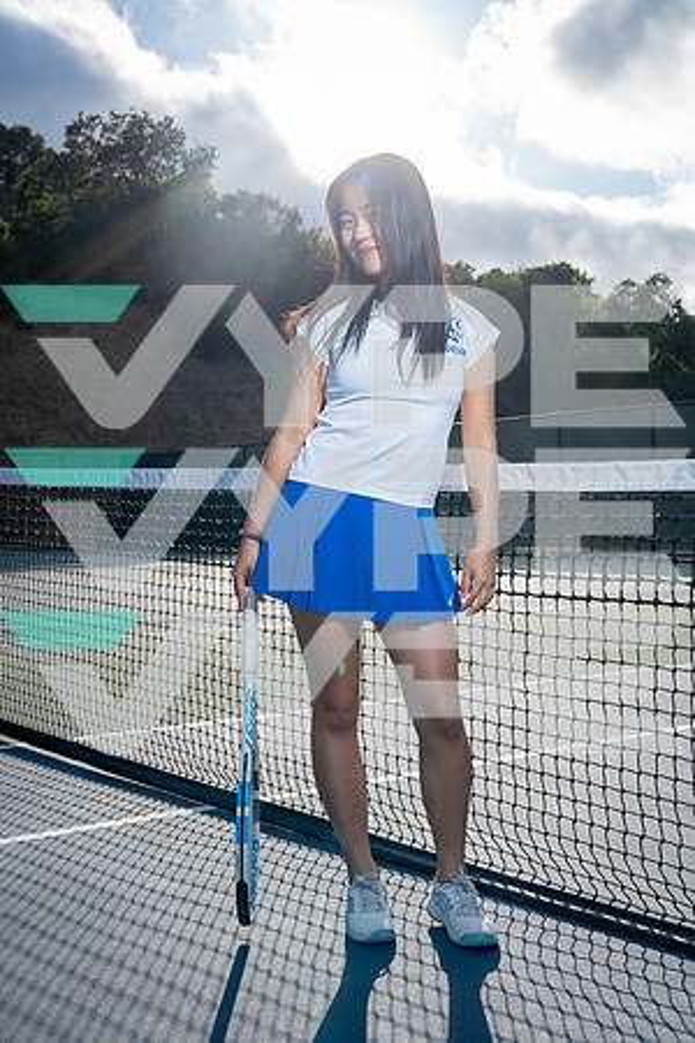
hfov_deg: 30.5
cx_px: 348
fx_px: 1274
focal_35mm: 44
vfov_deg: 44.5
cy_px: 522
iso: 100
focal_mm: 44
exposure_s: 1/250
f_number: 8
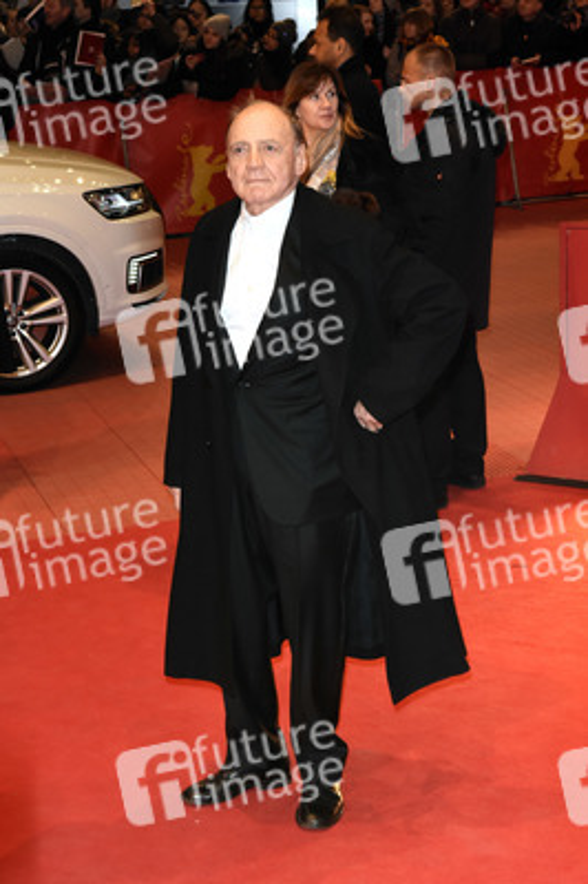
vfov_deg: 35.1
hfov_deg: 23.7
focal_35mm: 57
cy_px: 442
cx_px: 294
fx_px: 1399
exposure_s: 1/250
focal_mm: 38
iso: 1600
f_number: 6.3
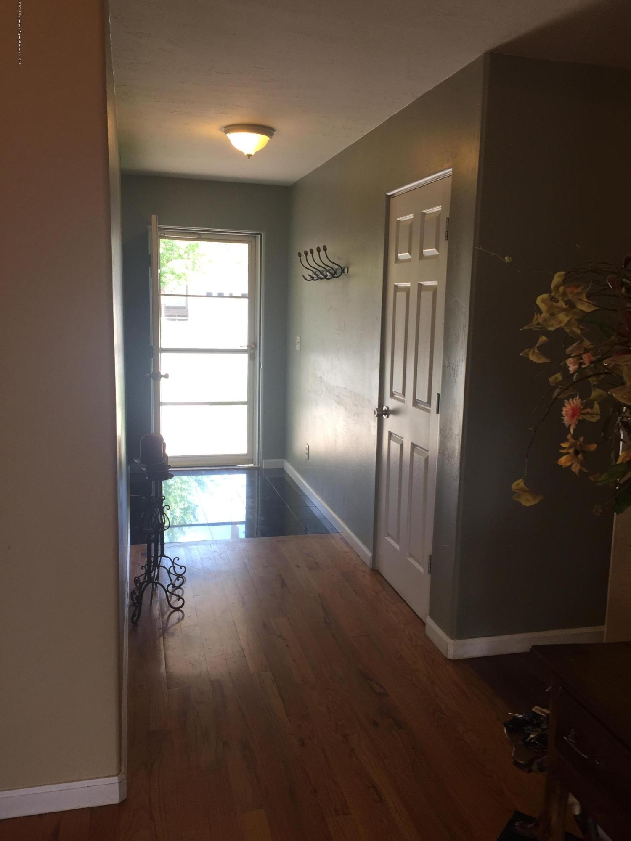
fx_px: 705
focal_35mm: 29
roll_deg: -1.5
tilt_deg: -9.5
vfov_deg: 61.7
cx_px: 316
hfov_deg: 48.2
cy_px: 420
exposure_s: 1/60
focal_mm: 4.15
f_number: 2.2
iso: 40
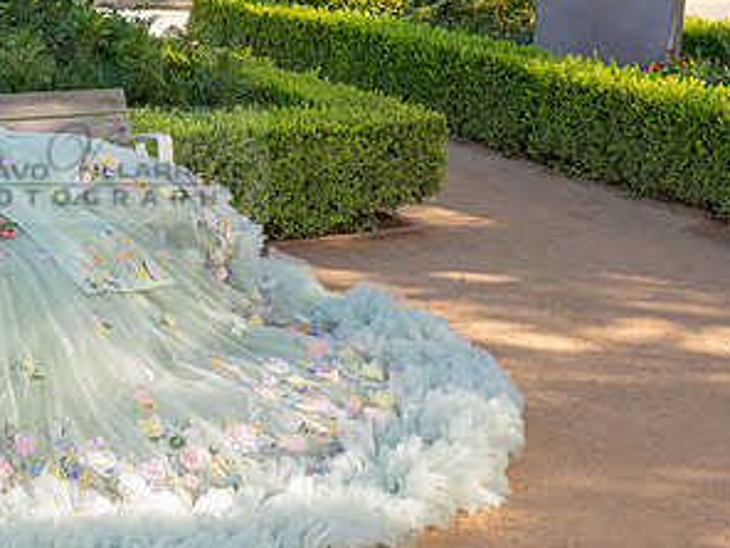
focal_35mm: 62
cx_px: -36
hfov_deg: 28.8
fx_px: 1307
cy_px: 126
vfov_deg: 23.4
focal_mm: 27.5
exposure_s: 1/200
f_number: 4.5
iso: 200
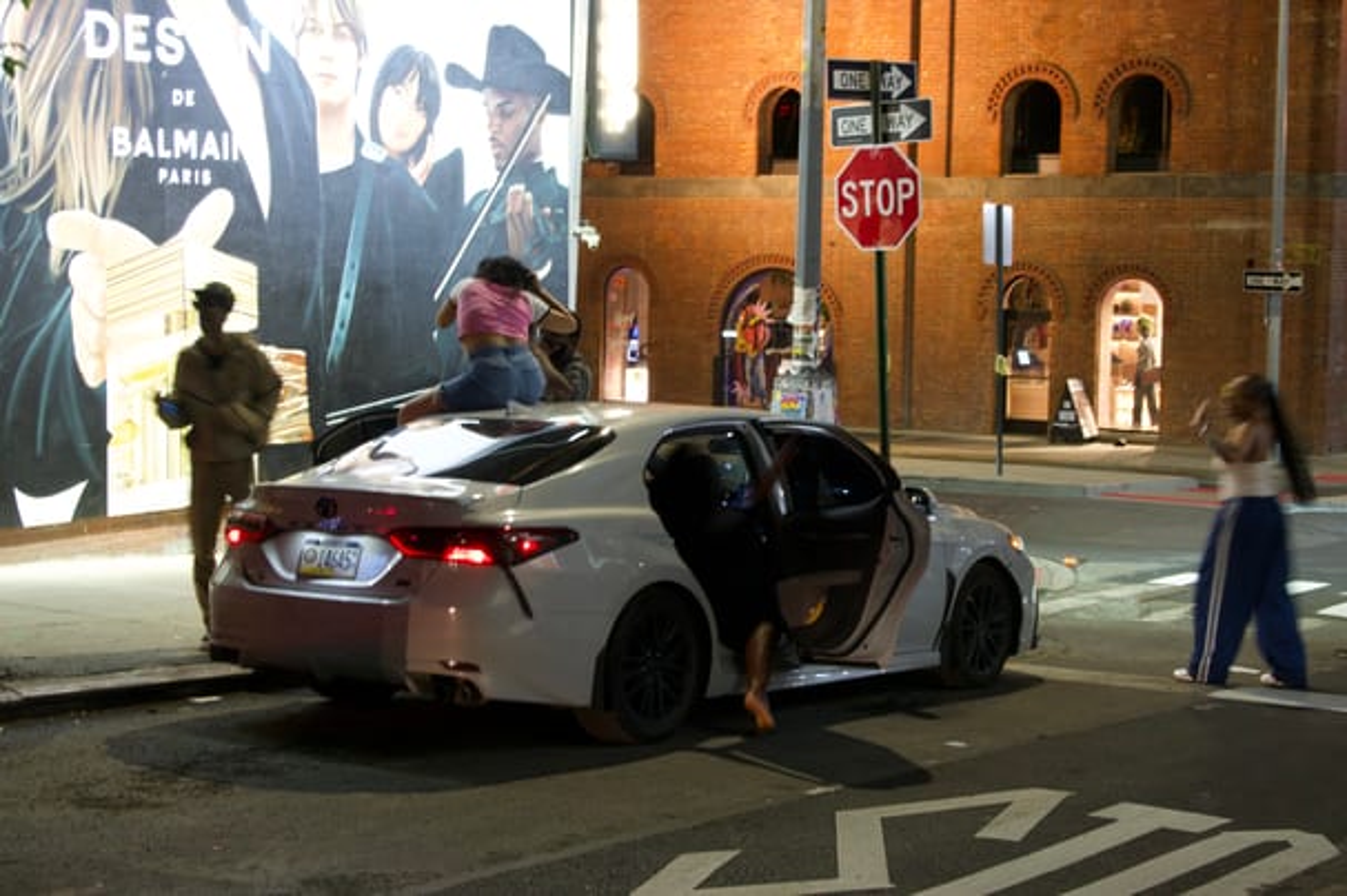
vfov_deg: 22.2
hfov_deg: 32.9
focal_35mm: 61
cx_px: 674
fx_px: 2281
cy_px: 448
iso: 800
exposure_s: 1/8
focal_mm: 22.46
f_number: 4
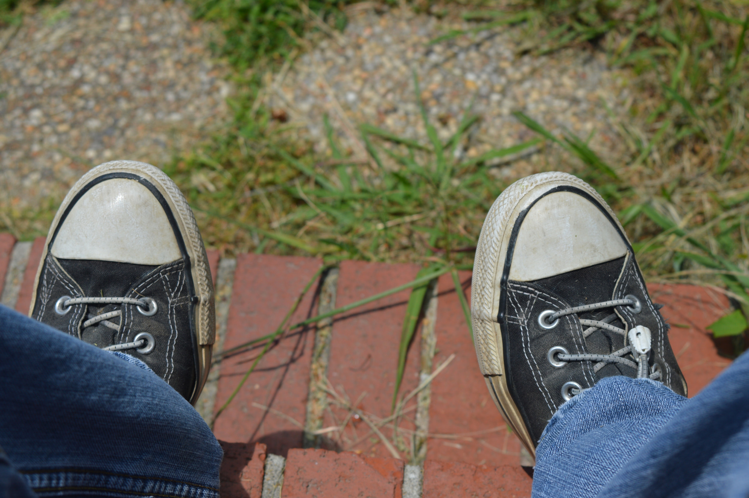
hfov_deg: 26.0
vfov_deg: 17.5
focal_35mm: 78
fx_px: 1621
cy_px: 249
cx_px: 374
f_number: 9
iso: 100
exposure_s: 1/320
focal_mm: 52
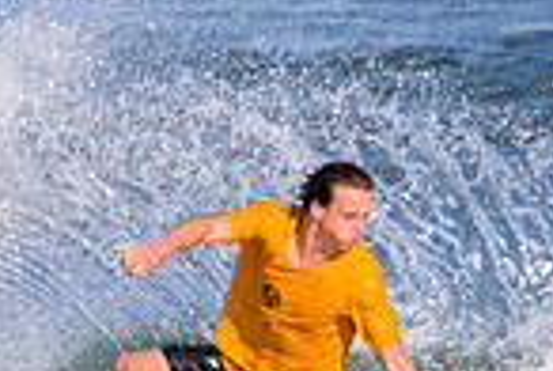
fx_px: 48840
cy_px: 577
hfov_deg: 0.6
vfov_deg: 0.4
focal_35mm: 3173
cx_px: 239
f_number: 11
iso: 1250
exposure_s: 1/2000
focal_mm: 800
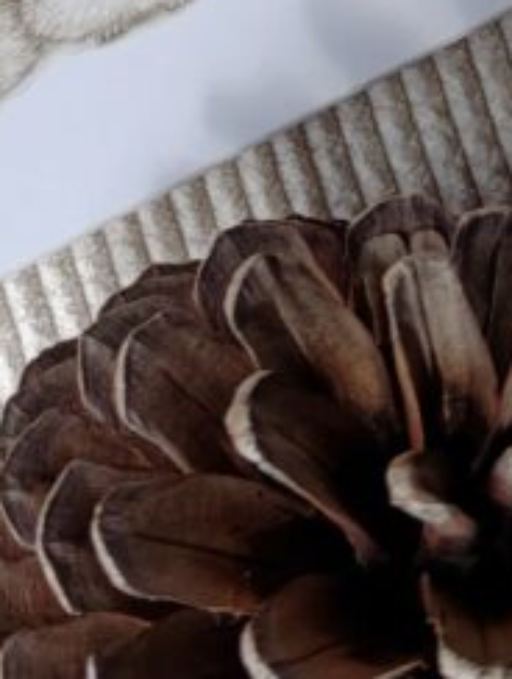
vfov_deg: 21.1
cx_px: 161
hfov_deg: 19.6
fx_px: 1474
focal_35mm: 75
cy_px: -394
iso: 64
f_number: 1.6
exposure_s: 1/100
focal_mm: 6.14
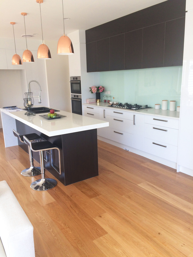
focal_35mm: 29
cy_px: 128
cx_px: 96
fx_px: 216
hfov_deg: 48.2
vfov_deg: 61.7
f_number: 2.2
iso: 50
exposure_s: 1/100
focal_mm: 4.15
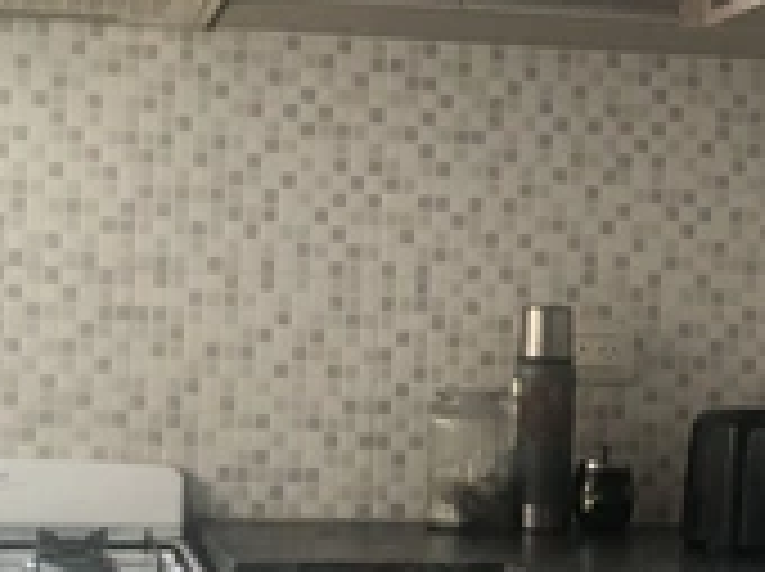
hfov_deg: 23.2
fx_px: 1832
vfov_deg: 17.7
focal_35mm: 83
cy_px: 257
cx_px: 621
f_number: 2.2
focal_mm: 2.87
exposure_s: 1/60
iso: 200
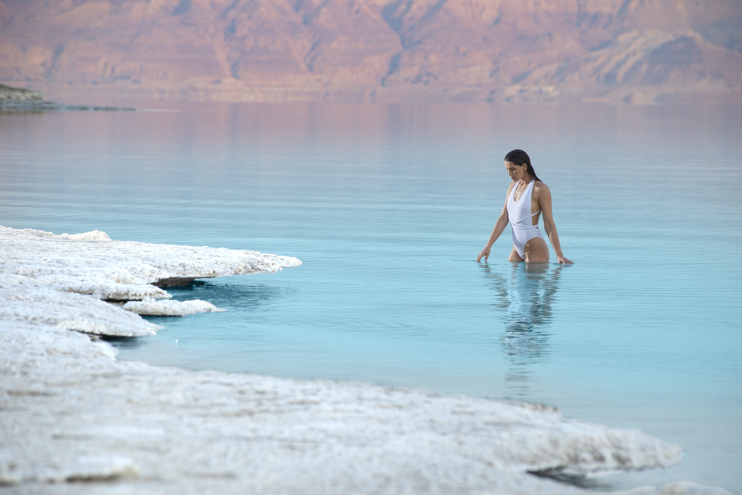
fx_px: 3814
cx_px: 371
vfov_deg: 7.4
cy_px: 248
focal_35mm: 185
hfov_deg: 11.1
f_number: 8
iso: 200
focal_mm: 185
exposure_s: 1/200
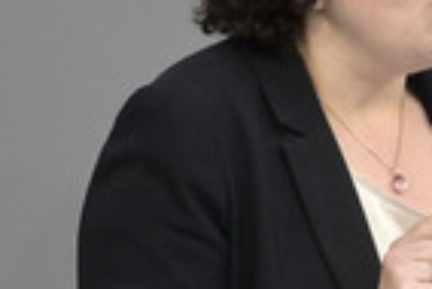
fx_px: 19063
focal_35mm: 1587
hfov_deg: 1.3
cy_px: 213
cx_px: 409
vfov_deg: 0.9
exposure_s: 1/400
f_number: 5.6
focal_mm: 500
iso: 8000
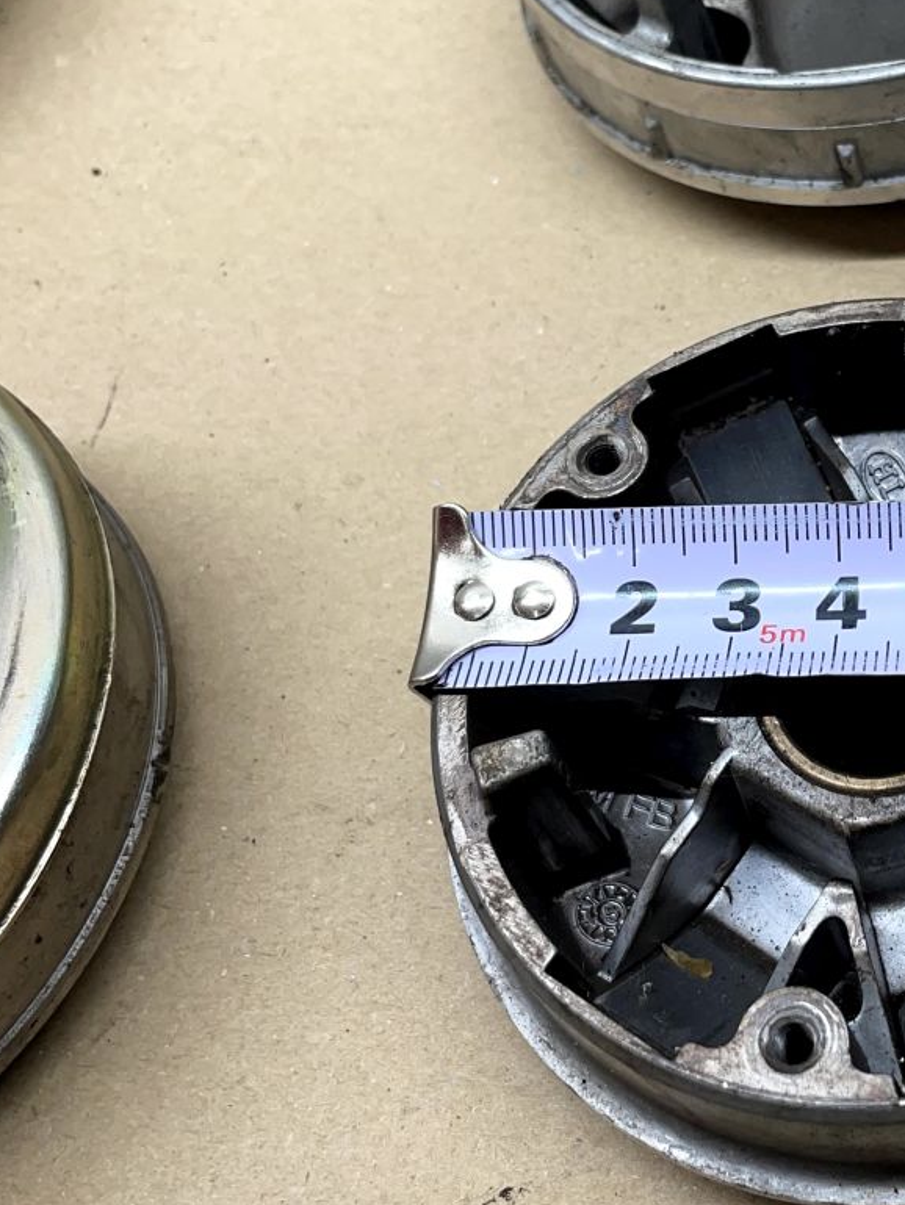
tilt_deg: -57.3
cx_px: 878
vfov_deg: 35.3
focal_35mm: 54
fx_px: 1881
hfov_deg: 25.8
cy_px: 433
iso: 64
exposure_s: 1/100
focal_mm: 4.2
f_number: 1.6
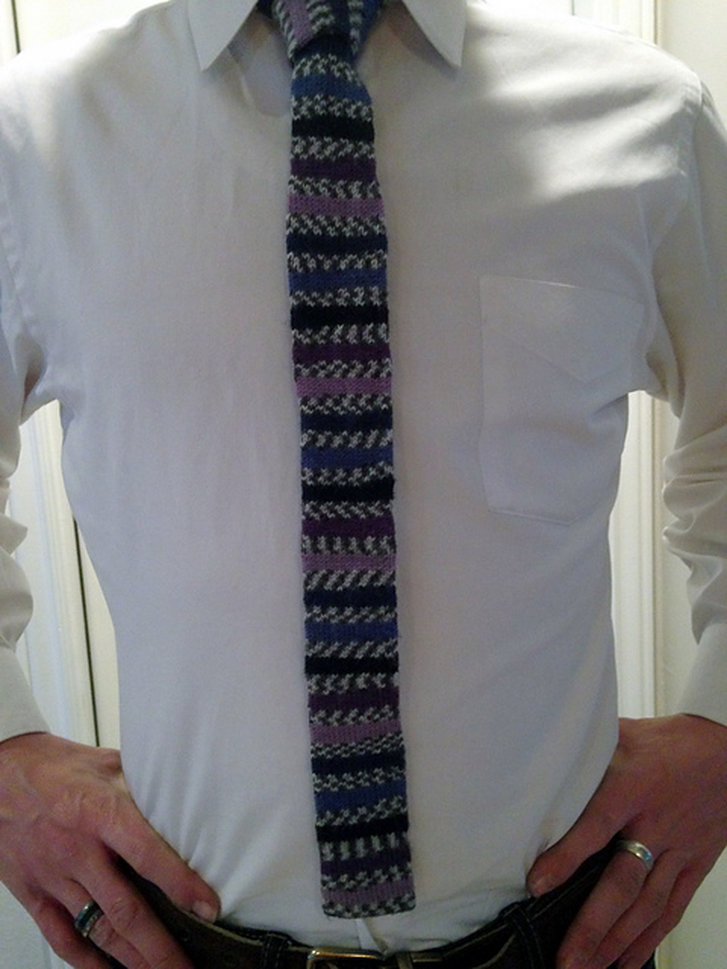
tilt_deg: -9.8
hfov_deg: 42.9
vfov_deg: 55.4
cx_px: 364
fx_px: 924
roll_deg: +3.4
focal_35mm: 33
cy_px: 484
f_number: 2.4
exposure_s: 1/15
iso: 400
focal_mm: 4.12
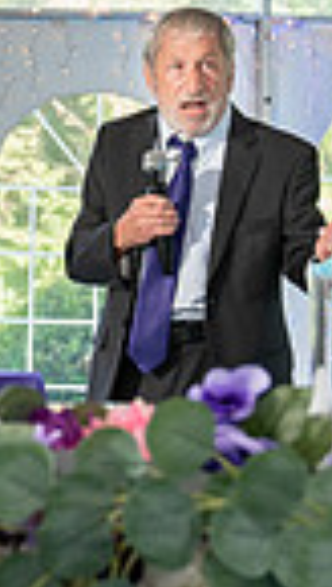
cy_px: 277
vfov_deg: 13.6
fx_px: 2463
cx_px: 35
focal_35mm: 158
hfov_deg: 7.7
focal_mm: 37
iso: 640
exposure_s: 1/200
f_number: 4
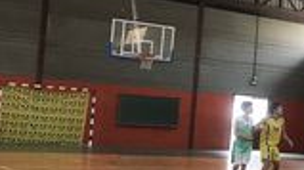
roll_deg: -4.1
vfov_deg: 12.3
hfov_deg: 19.1
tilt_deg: +3.1
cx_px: 455
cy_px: 102
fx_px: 789
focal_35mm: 98
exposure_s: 1/33
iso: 25
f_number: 1.8
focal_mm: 3.99
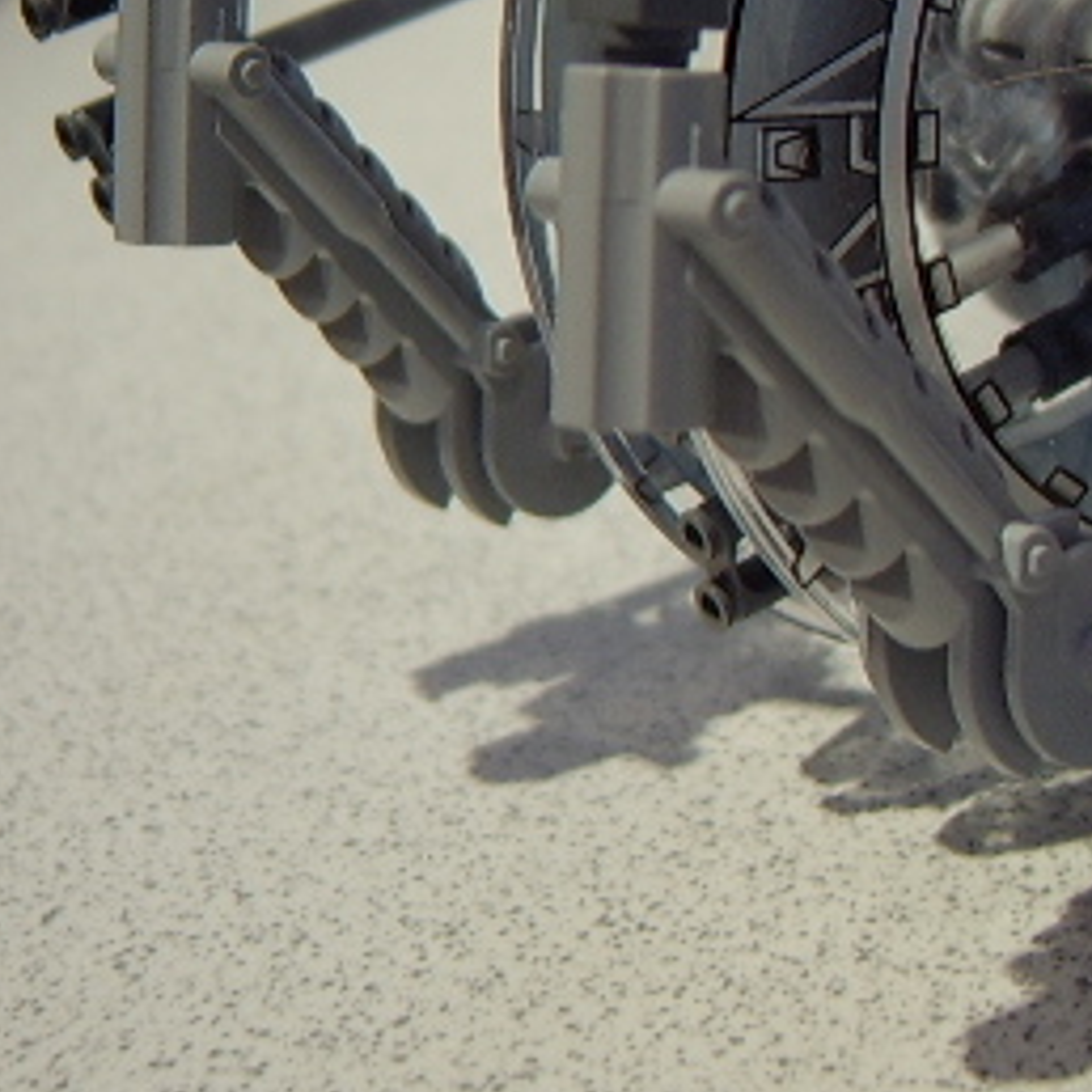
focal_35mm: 68
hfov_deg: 24.7
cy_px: 258
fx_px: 2427
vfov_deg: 25.0
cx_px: 948
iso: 100
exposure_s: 1/15
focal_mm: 8.13
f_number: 2.7
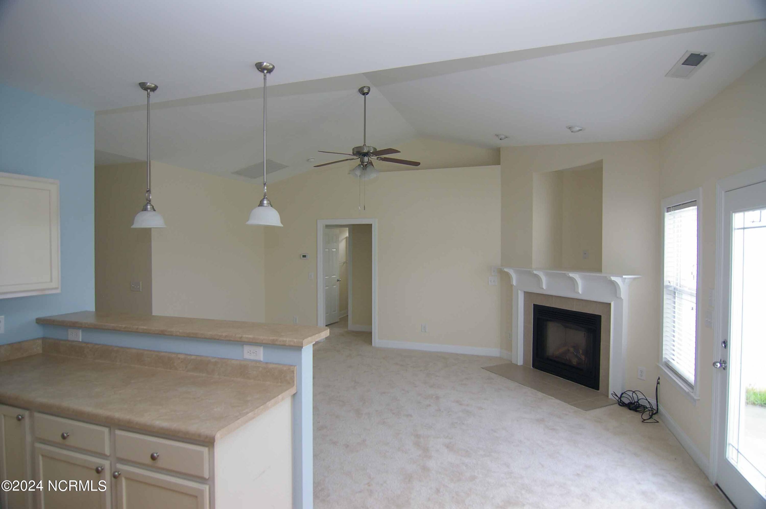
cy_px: 254
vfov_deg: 67.3
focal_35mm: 18
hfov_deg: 90.1
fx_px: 383
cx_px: 383
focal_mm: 12
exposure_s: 1/90
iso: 400
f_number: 4.5
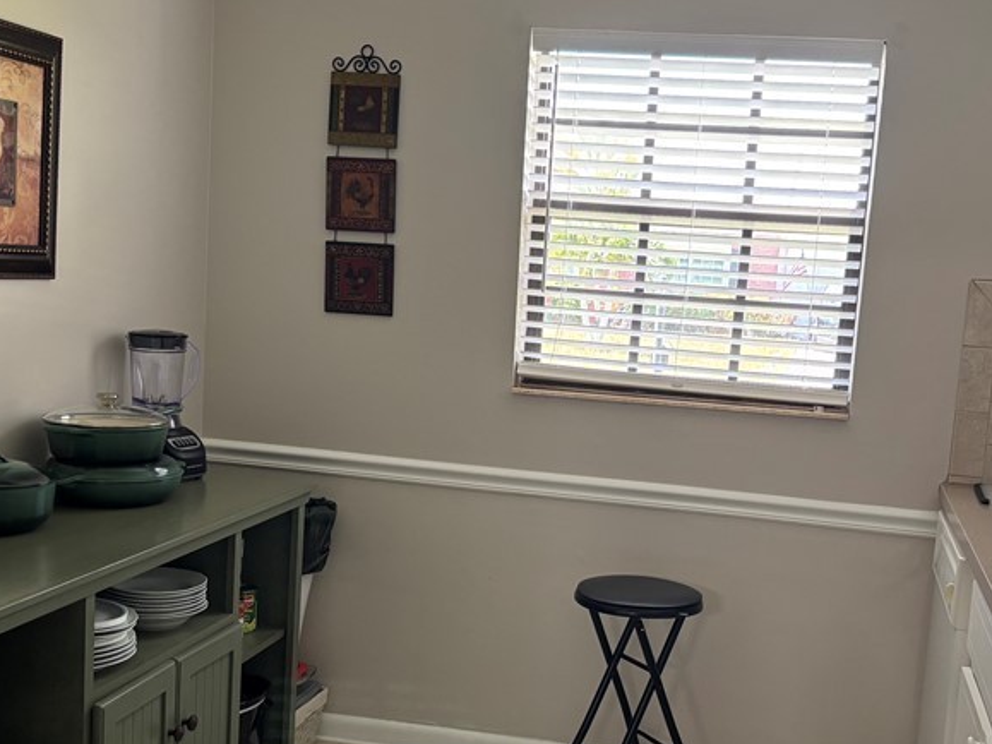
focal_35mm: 46
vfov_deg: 31.4
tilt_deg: -7.9
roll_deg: -3.3
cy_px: 434
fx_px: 1318
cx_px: 557
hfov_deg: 41.2
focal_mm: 5.96
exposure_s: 1/60
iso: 160
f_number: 1.6
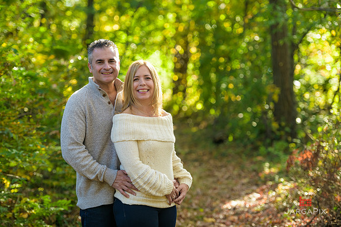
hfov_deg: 18.6
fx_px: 1042
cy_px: 114
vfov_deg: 12.5
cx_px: 170
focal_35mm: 110
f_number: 3.2
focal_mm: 110
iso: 200
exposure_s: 1/200
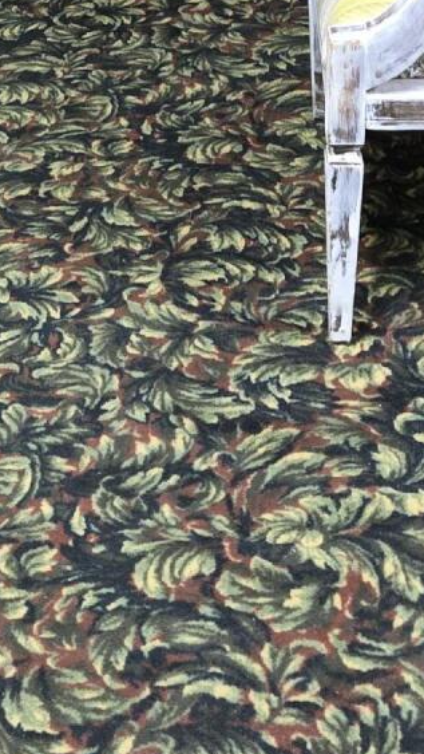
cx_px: 122
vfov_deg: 22.6
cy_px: -72
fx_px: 1778
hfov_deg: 13.6
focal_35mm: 89
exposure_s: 1/38
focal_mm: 5.4
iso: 250
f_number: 1.8
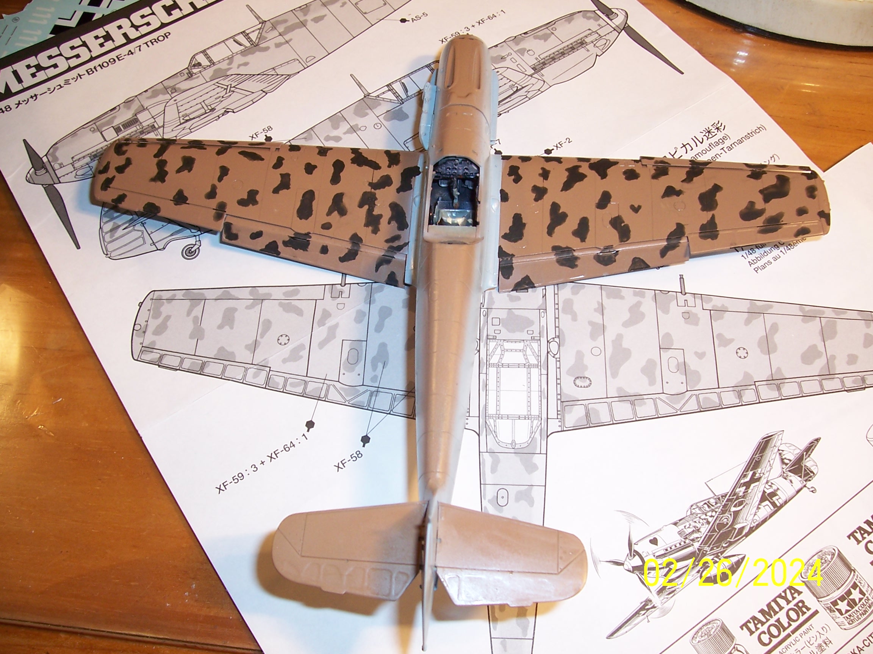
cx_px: 436
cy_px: 327
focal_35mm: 34
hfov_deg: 54.0
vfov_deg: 41.8
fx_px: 857
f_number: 2.7
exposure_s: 1/90
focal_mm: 5.6
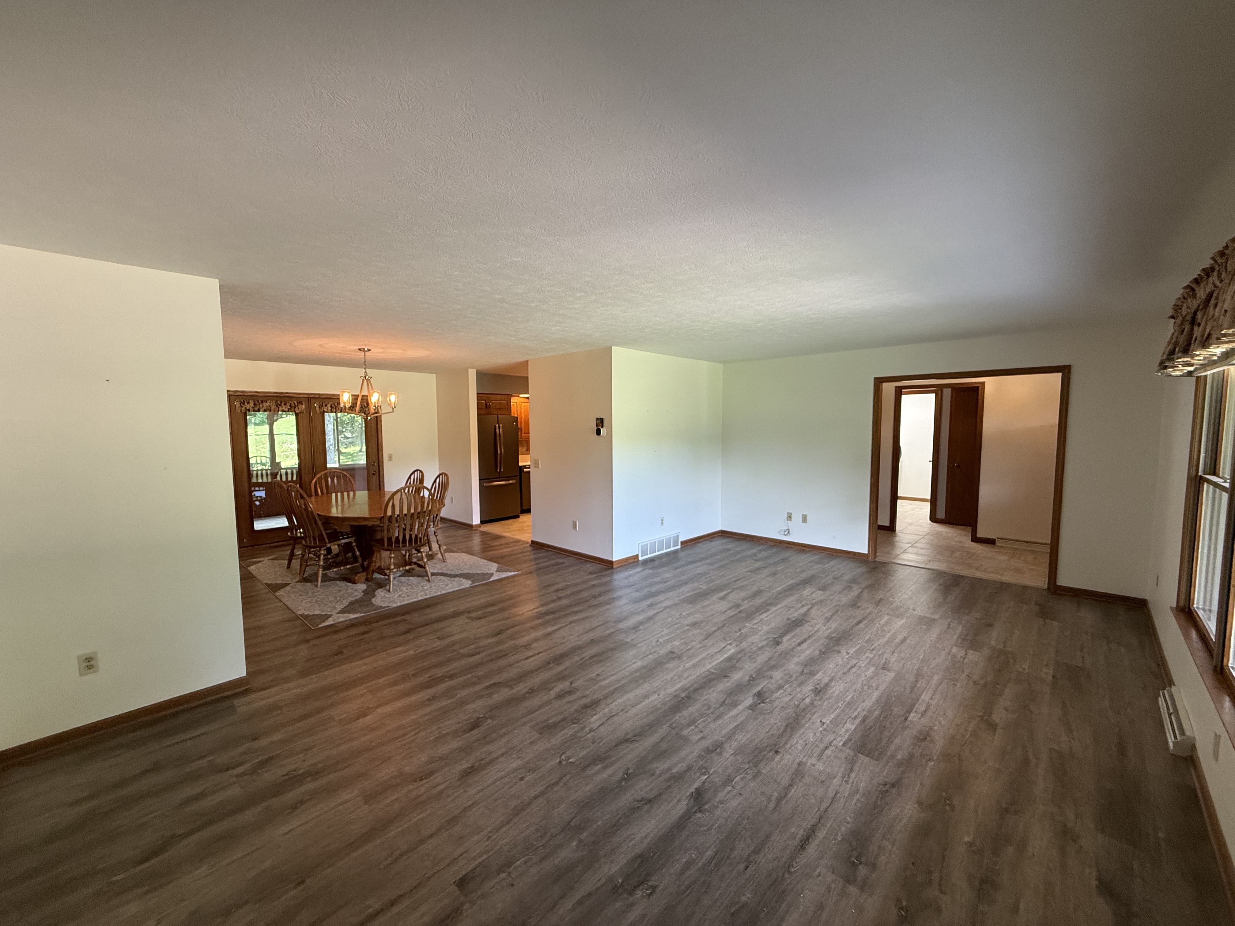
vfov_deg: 85.7
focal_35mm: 14
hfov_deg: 102.1
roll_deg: +0.2
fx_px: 499
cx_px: 618
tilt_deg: -4.8
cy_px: 463
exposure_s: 1/120
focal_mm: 2.22
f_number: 2.2
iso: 250
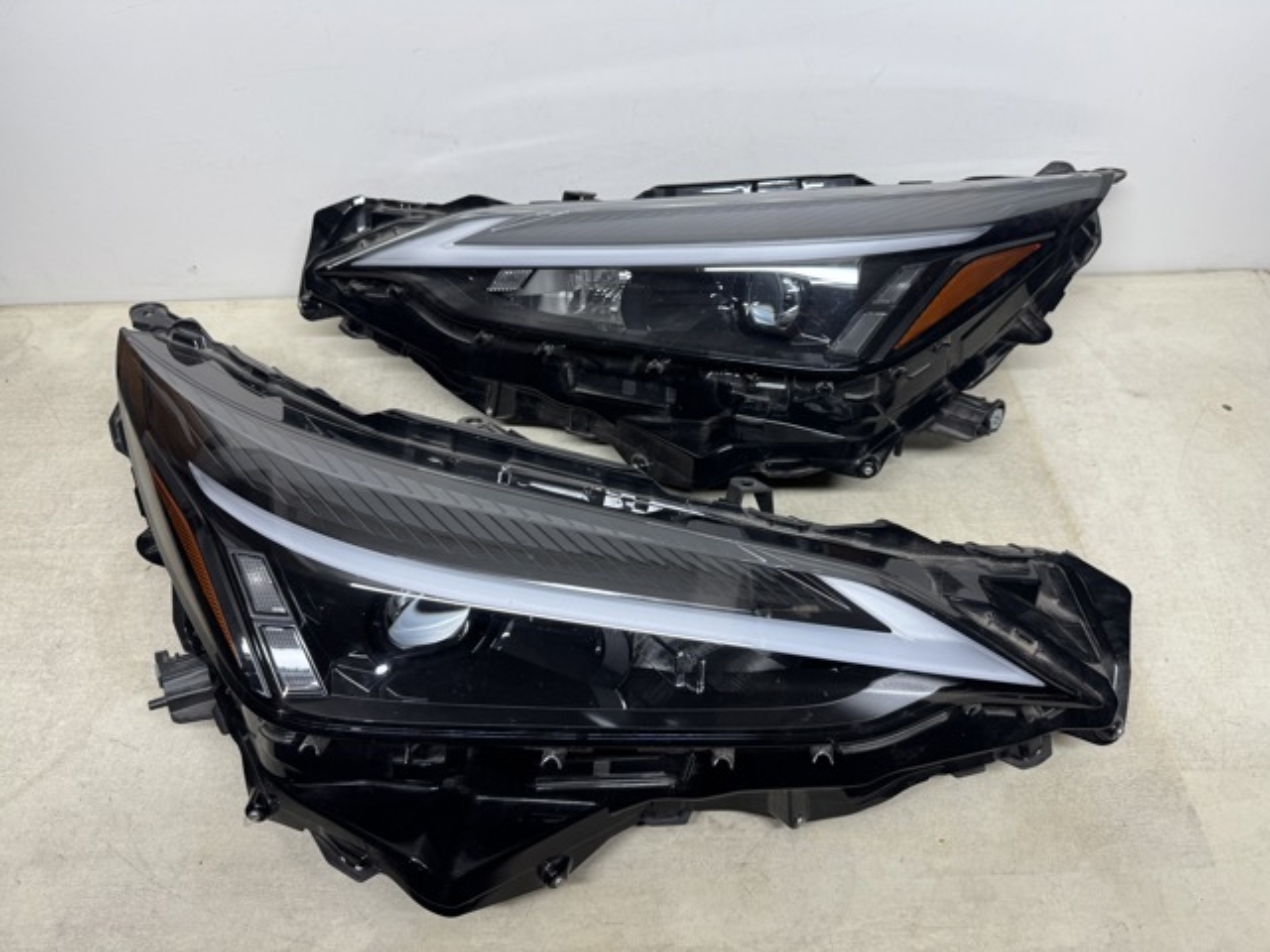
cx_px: 635
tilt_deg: -49.8
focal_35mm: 24
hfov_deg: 71.6
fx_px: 881
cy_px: 476
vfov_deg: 56.8
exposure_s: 1/100
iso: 80
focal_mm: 6.76
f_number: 1.78
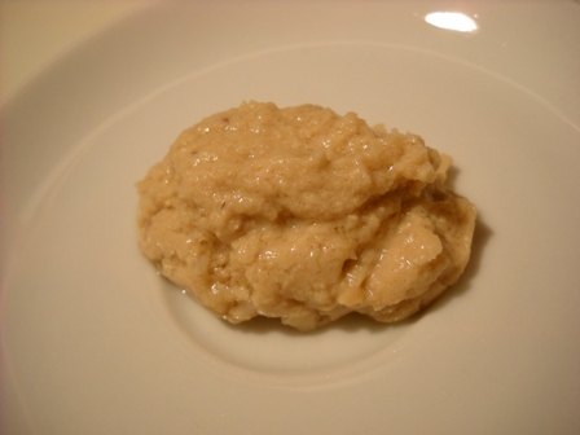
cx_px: 290
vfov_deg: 35.1
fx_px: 687
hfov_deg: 45.8
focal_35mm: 41
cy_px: 218
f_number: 3.1
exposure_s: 1/60
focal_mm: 6.72
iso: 248
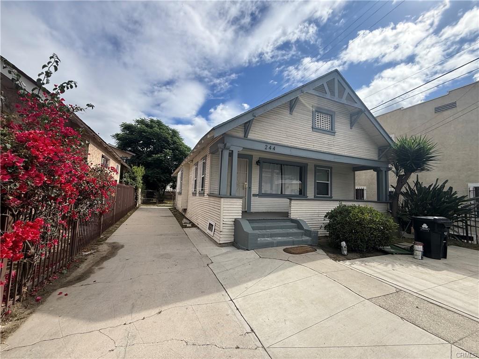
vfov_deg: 85.7
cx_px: 240
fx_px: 194
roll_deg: -3.2
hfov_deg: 102.1
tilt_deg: +5.9
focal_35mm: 14
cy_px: 180
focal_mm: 2.22
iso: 64
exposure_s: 1/2237
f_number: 2.2
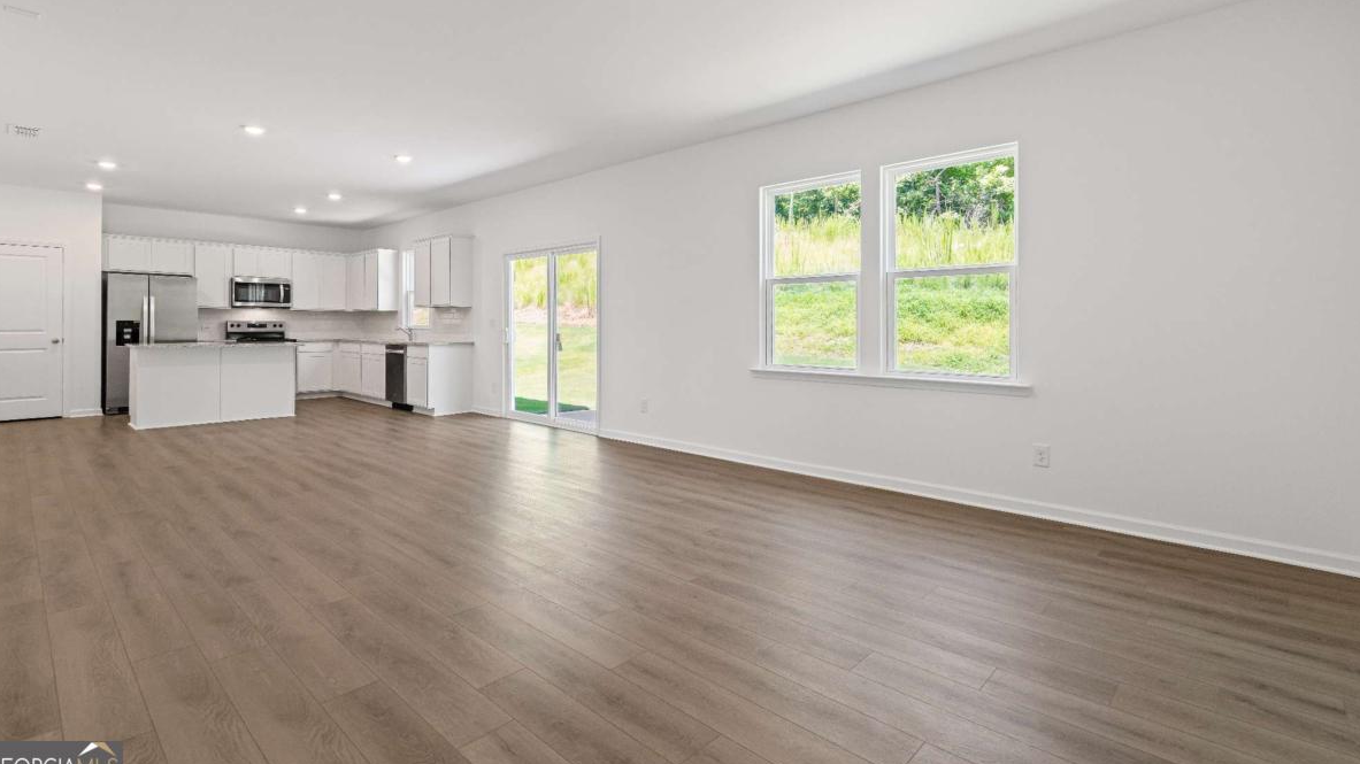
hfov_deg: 95.9
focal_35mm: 17
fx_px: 613
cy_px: 327
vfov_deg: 63.6
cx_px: 674
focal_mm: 16
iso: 640
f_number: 8
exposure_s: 1/30
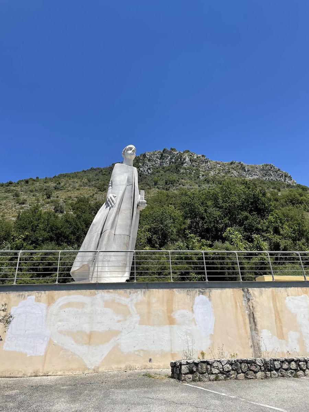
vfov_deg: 67.3
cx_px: 154
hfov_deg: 53.1
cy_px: 206
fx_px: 309
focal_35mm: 26
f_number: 1.6
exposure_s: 1/4132
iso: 32
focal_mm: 4.2
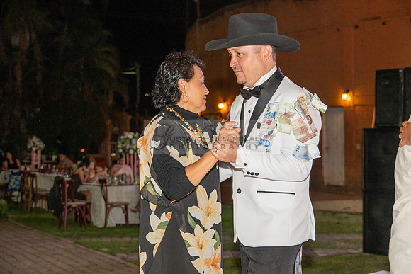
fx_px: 754
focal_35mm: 66
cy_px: 137
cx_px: 206
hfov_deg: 30.5
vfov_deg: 20.6
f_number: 6
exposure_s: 1/200
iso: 2000
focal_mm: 66
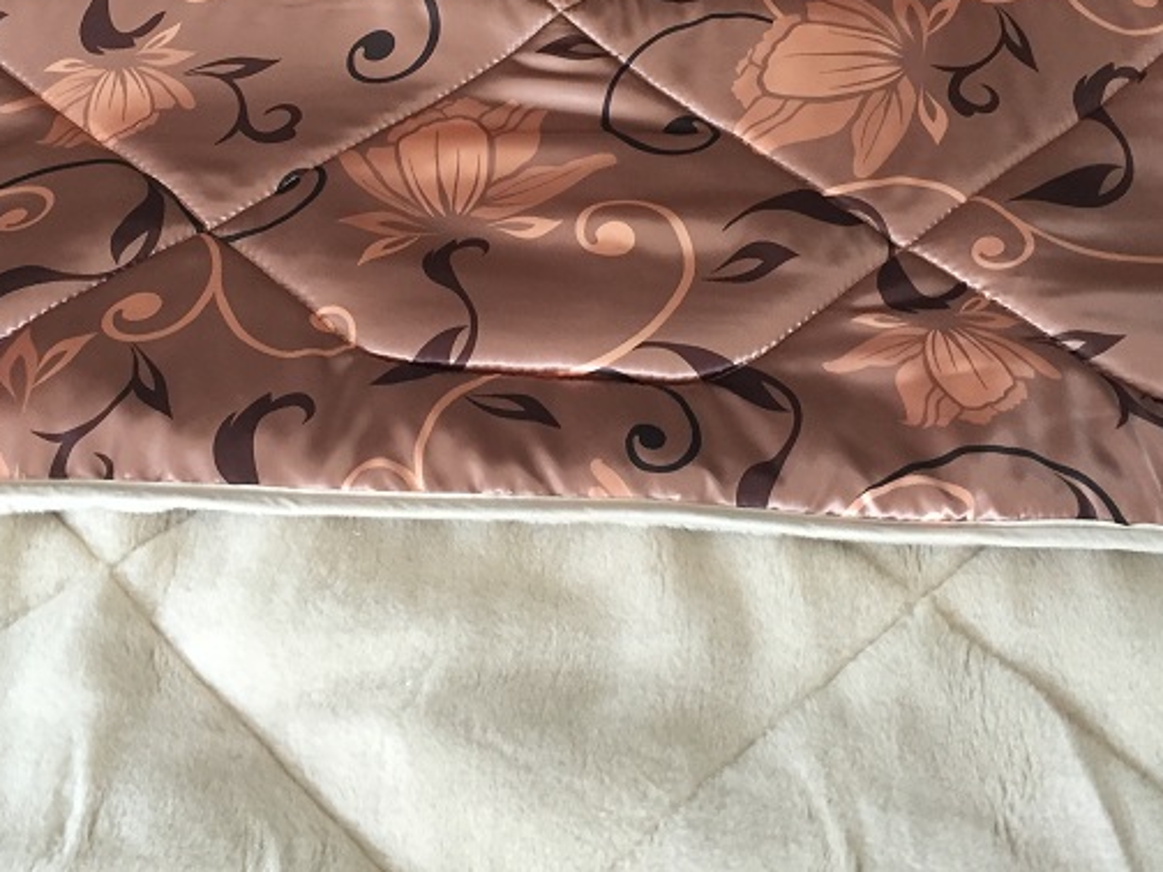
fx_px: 1545
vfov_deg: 30.8
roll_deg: -1.4
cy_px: 182
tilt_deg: -44.5
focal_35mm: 46
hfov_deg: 41.2
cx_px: 542
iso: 160
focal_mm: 4.15
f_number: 2.2
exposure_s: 1/33
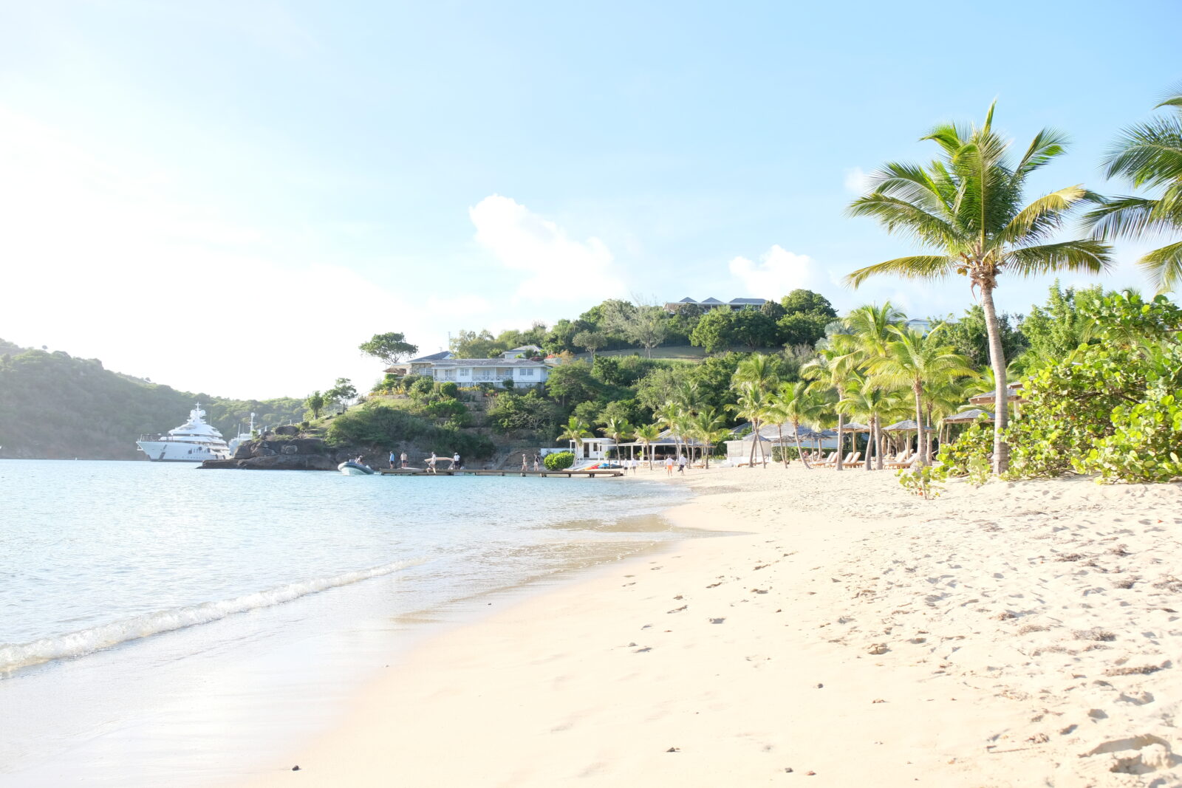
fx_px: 952
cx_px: 591
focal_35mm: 29
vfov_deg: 45.0
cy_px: 394
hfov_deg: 63.7
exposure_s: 1/280
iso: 400
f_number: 5.6
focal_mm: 19.5
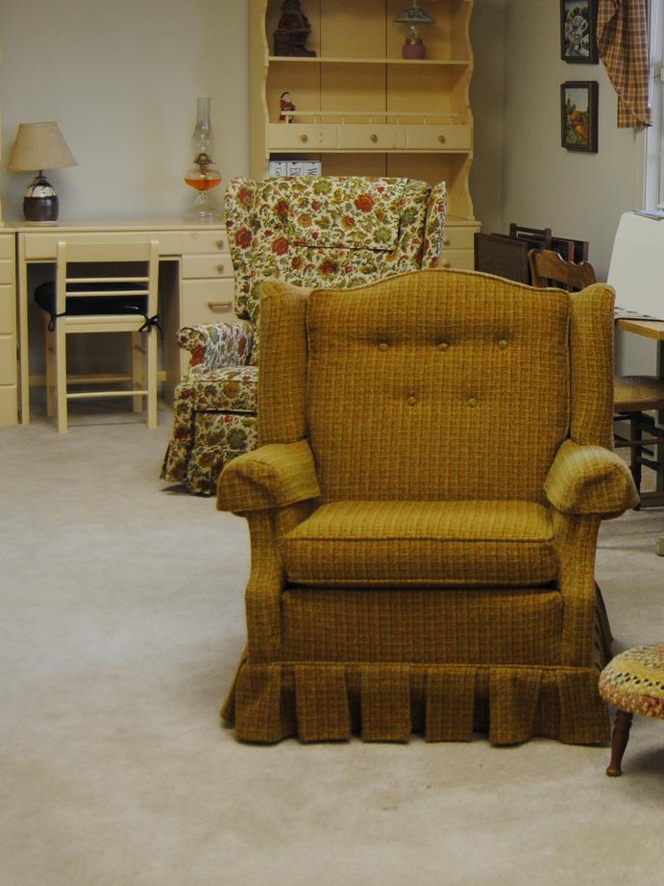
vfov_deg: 25.2
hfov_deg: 18.6
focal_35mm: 77
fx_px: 1970
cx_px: 662
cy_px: 312
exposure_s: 1/30
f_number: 3.8
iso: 220
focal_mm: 24
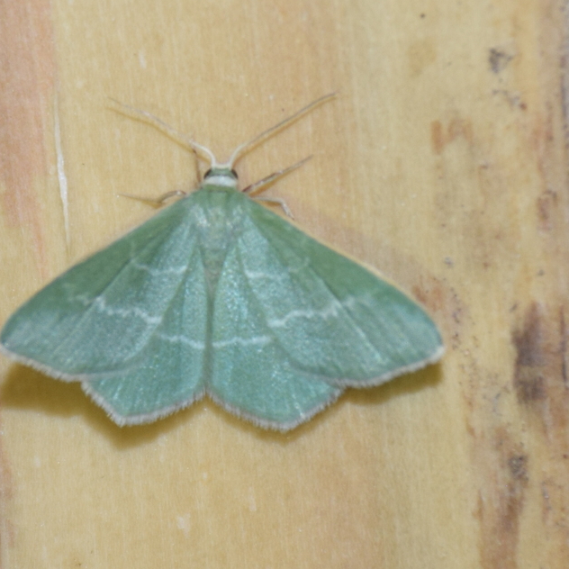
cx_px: 221
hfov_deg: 6.5
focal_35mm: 271
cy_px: 284
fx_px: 5040
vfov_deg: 6.5
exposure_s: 1/60
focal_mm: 140
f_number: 5.6
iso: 320
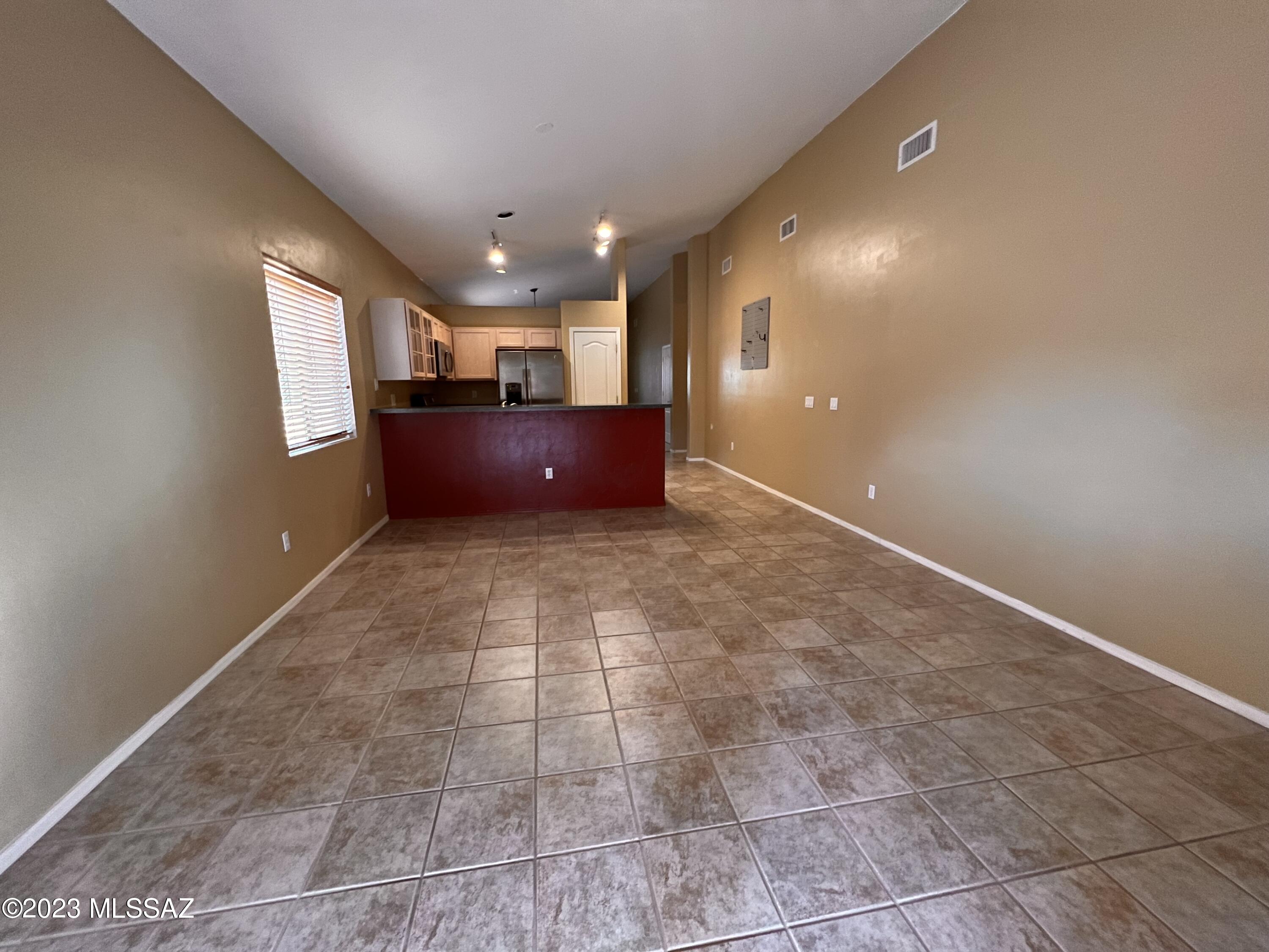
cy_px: 476
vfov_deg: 89.9
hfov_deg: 106.2
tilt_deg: -11.5
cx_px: 634
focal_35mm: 13
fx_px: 477
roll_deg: +1.1
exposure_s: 1/60
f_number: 1.8
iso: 320
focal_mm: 1.57
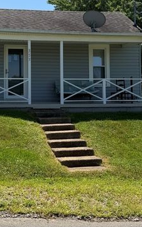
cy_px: 76
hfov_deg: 27.1
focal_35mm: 47
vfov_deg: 42.1
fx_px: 291
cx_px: 37
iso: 80
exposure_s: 1/3584
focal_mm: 6.76
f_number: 1.78
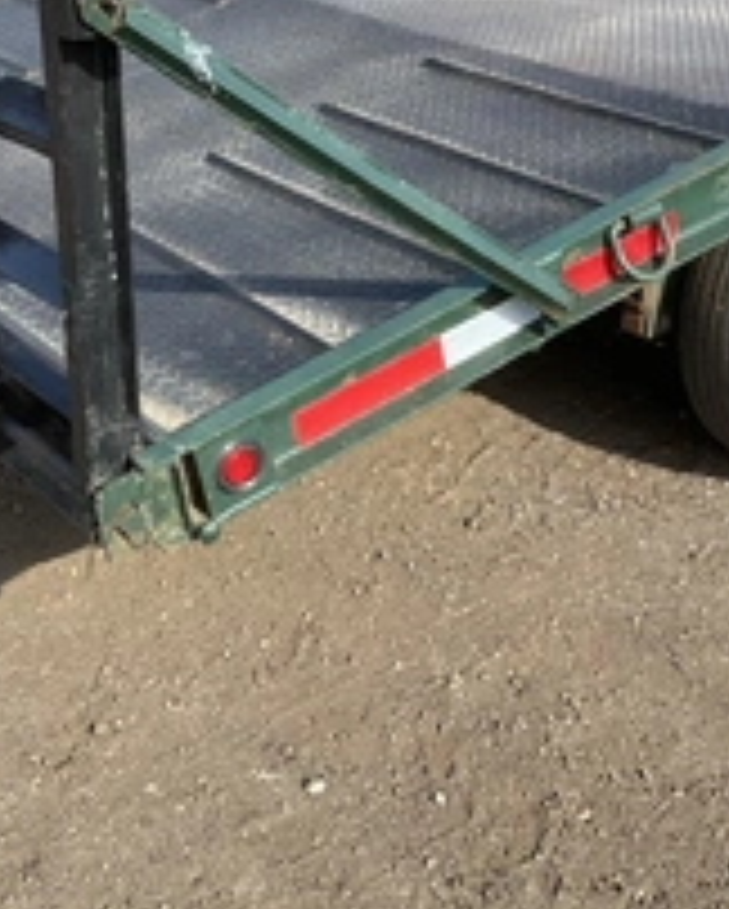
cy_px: 302
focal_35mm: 56
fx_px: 1508
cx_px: 328
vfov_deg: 33.2
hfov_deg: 27.2
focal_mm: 3
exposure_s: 1/719
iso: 25
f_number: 1.8
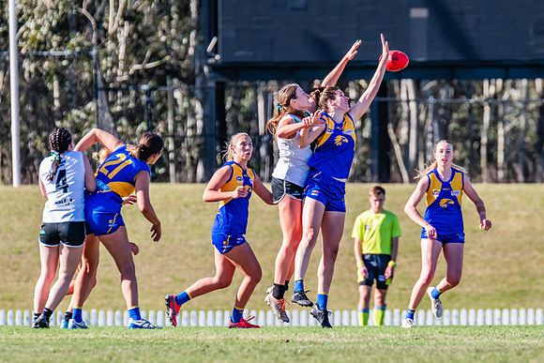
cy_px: 144
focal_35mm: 657
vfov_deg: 2.1
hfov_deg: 3.1
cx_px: 325
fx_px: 9933
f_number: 6.3
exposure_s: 1/1250
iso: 640
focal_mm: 420
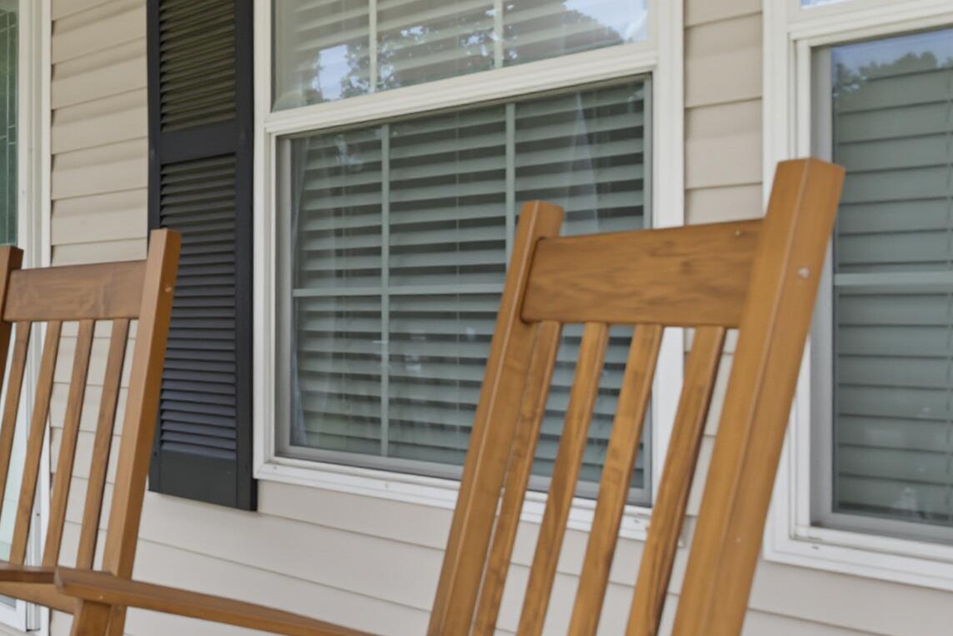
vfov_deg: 31.2
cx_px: 77
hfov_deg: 42.2
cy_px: 133
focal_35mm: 42
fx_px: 1112
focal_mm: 16
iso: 500
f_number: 9
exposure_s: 1/160
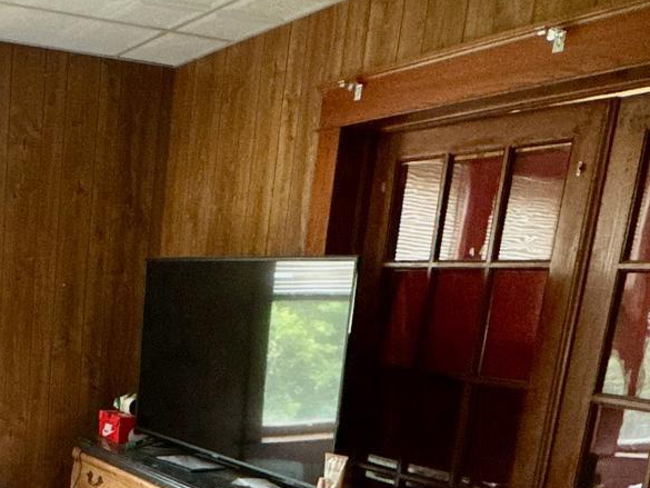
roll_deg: -3.0
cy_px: 518
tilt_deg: -14.0
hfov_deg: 35.3
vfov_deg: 27.5
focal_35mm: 49
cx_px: 1
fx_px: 920
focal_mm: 2.22
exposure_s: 1/60
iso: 640
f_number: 2.2
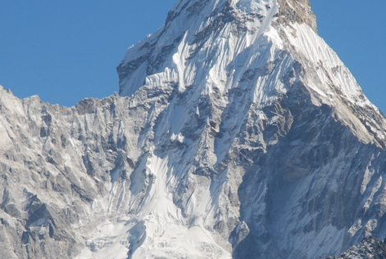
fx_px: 3833
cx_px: 212
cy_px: 130
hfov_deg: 5.8
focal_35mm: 357
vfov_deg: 3.9
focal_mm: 125
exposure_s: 1/320
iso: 100
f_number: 8
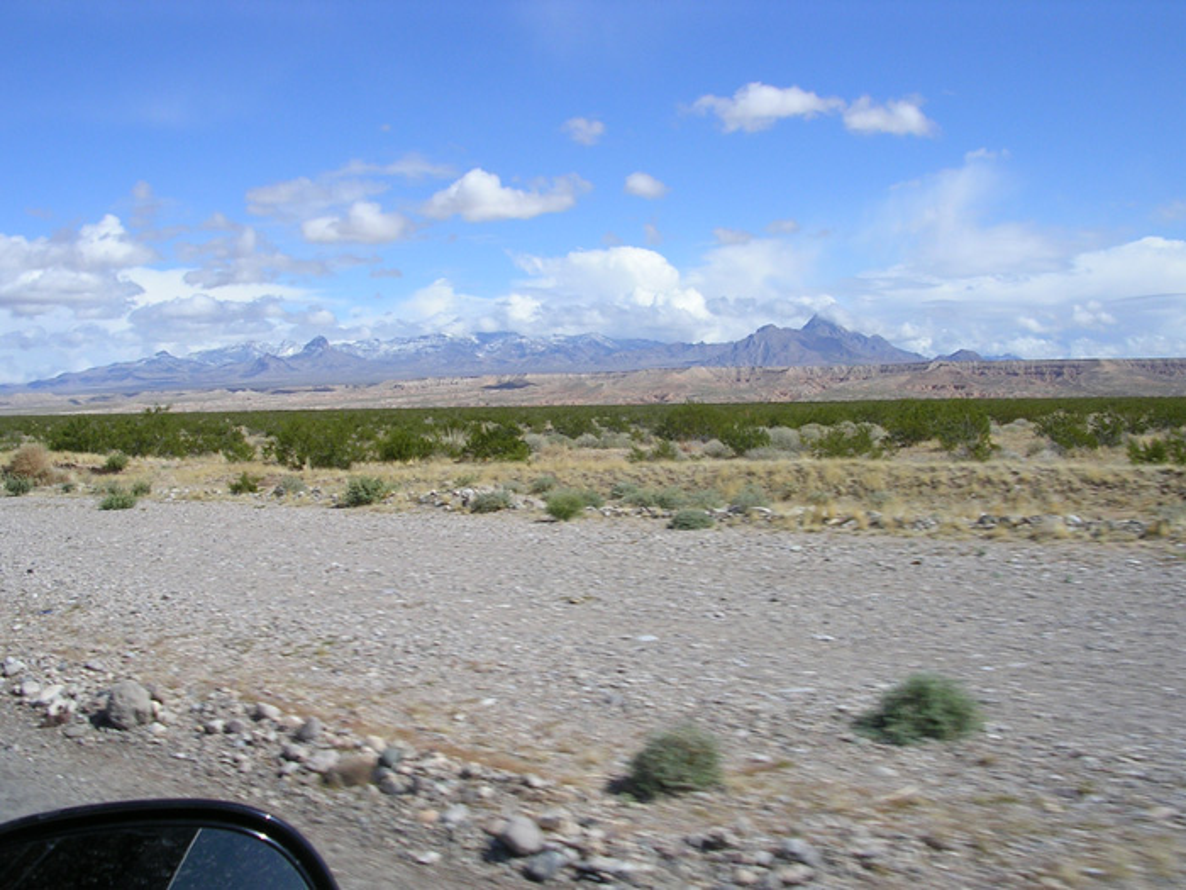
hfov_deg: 49.0
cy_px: 445
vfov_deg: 37.7
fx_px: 1302
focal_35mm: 38
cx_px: 593
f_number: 5.6
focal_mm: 5.8
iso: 50
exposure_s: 1/452
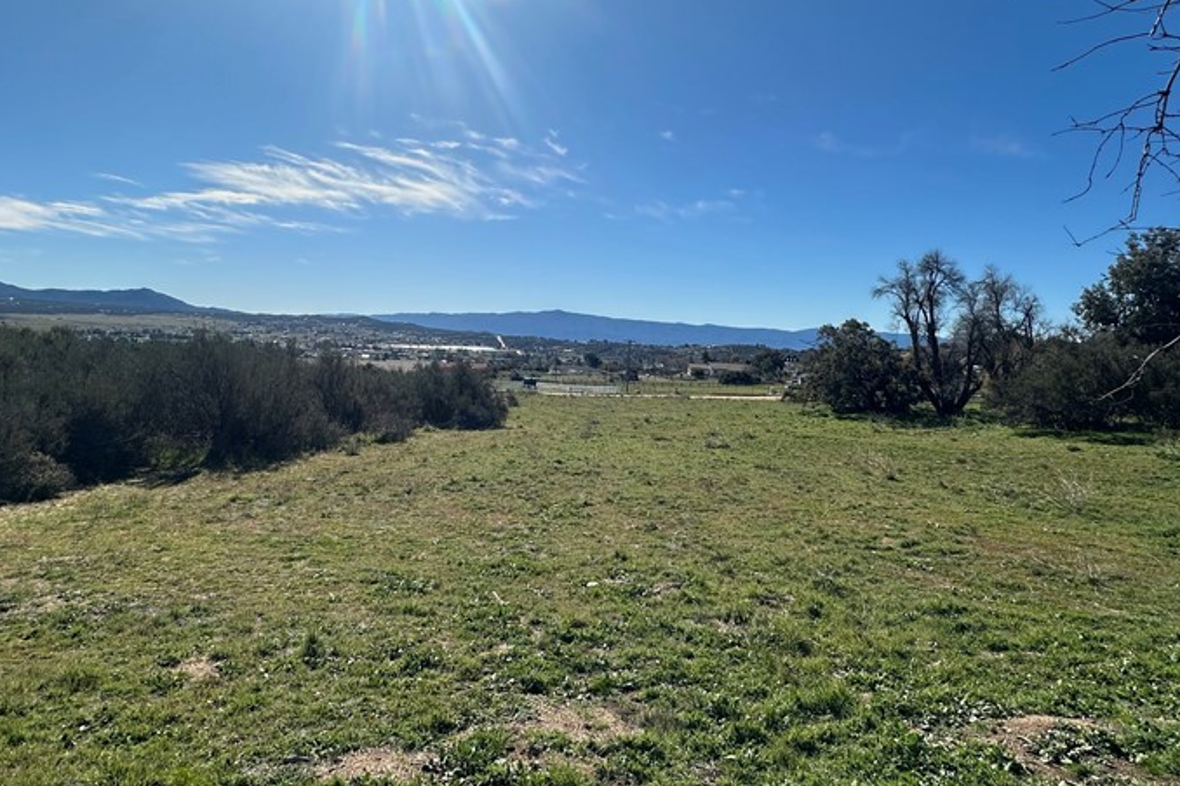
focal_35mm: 22
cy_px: 322
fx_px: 721
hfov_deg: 78.5
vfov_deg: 56.9
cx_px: 562
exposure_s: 1/4000
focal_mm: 2.22
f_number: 2.2
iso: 50
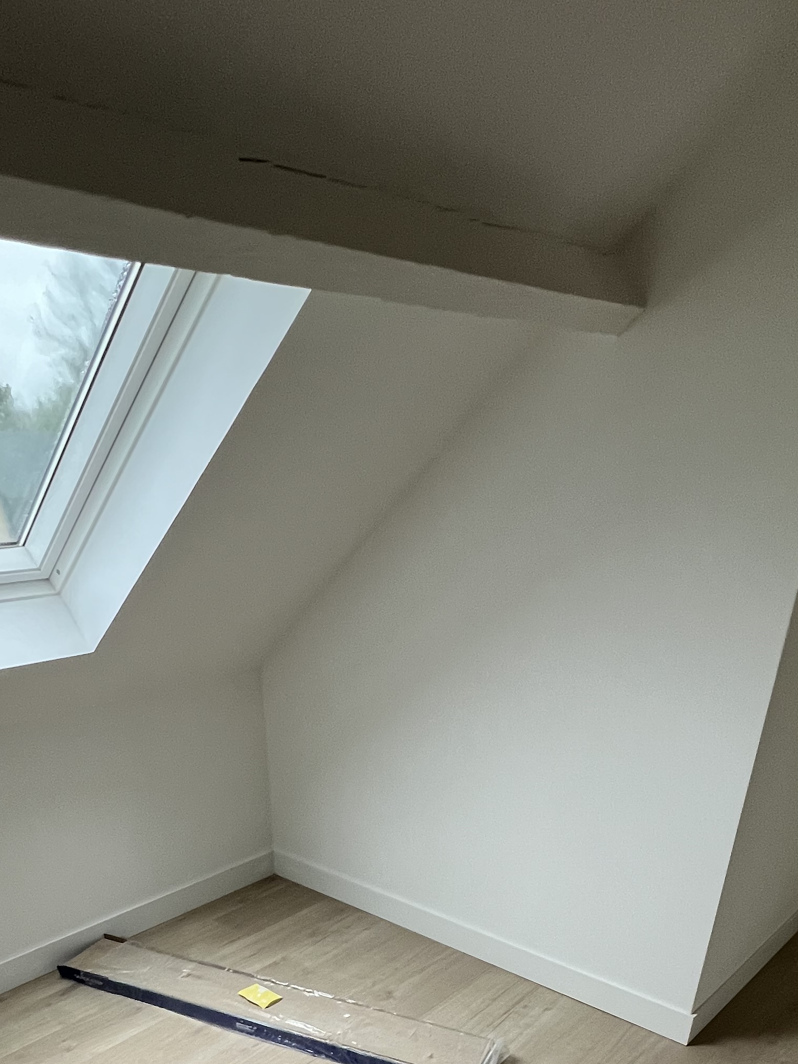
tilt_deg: -33.8
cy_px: 1011
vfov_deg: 55.5
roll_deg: +0.3
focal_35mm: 26
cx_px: 392
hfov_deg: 53.1
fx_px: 799
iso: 200
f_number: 1.8
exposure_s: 1/100
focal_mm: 1.57
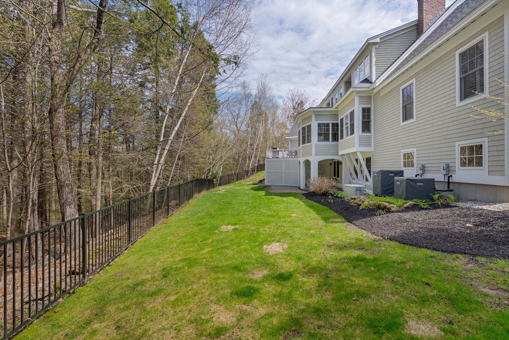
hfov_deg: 96.7
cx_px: 254
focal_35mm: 16
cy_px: 170
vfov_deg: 73.8
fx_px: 226
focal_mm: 16
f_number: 7.1
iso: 320
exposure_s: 1/250
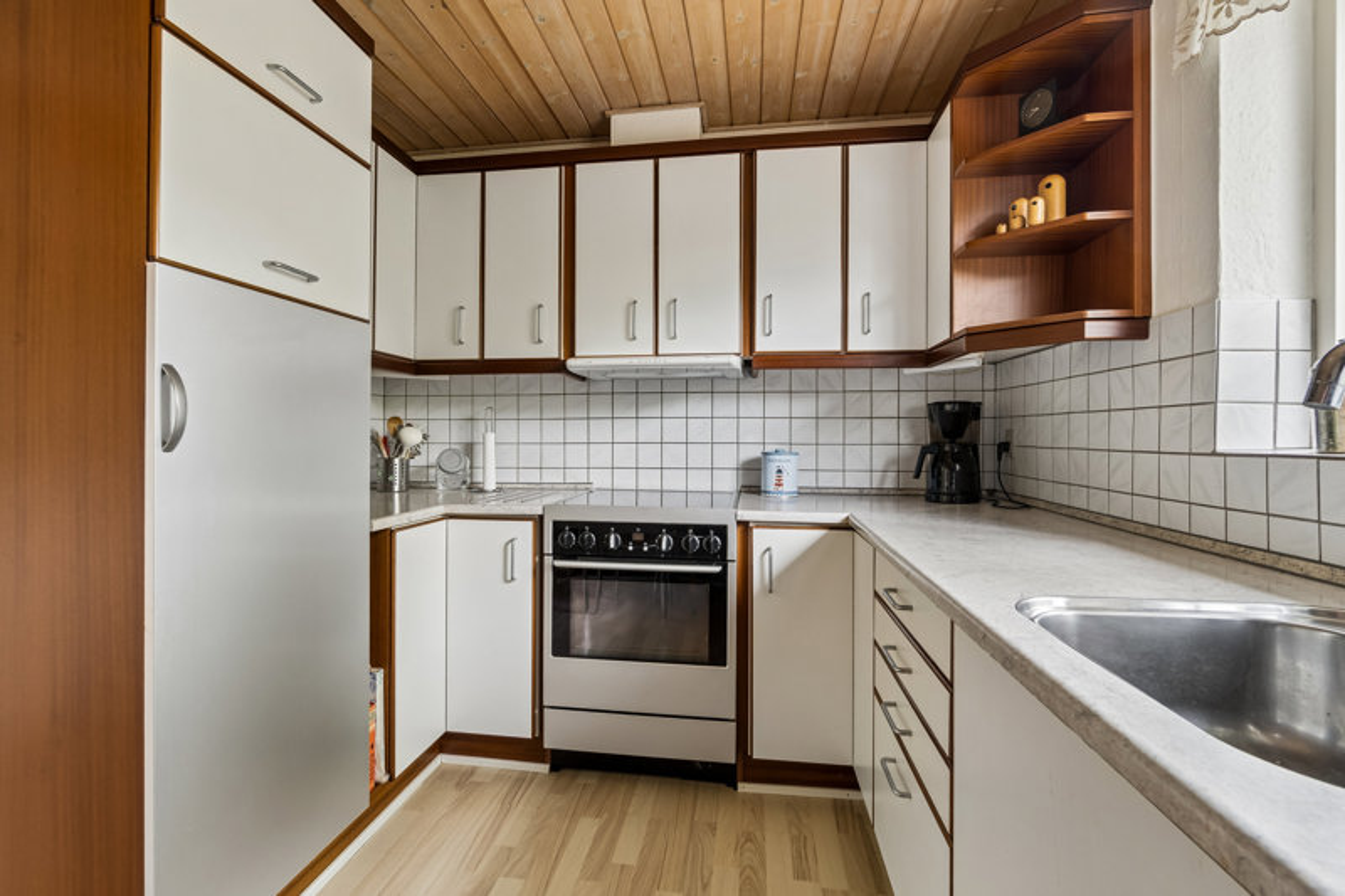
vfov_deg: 72.0
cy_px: 448
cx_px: 672
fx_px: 616
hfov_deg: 95.0
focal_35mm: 16
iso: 200
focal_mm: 11
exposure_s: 1/5
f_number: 8
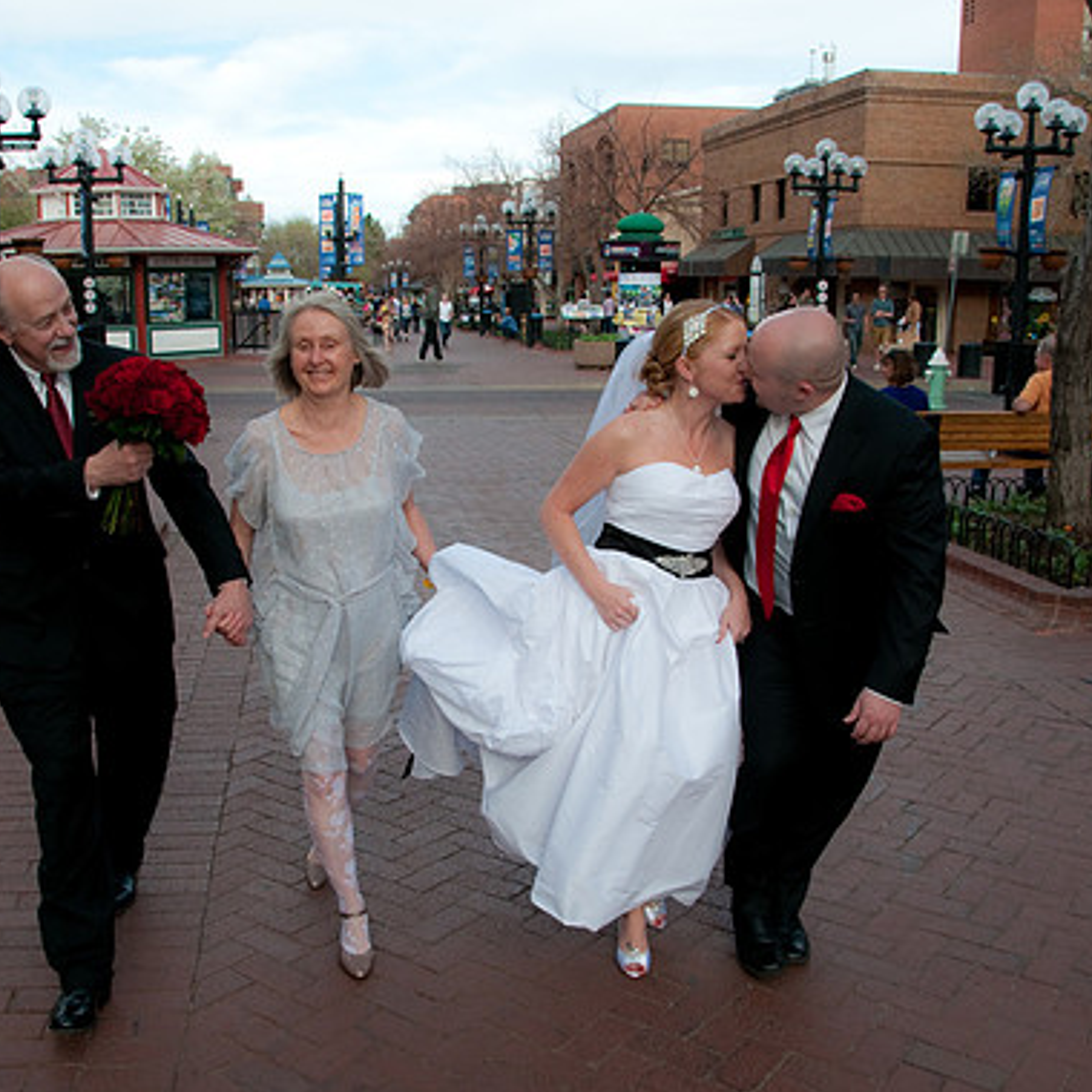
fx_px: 1249
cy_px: 547
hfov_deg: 47.1
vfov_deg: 47.2
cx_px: 466
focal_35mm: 35
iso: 320
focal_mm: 18
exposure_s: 1/200
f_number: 8
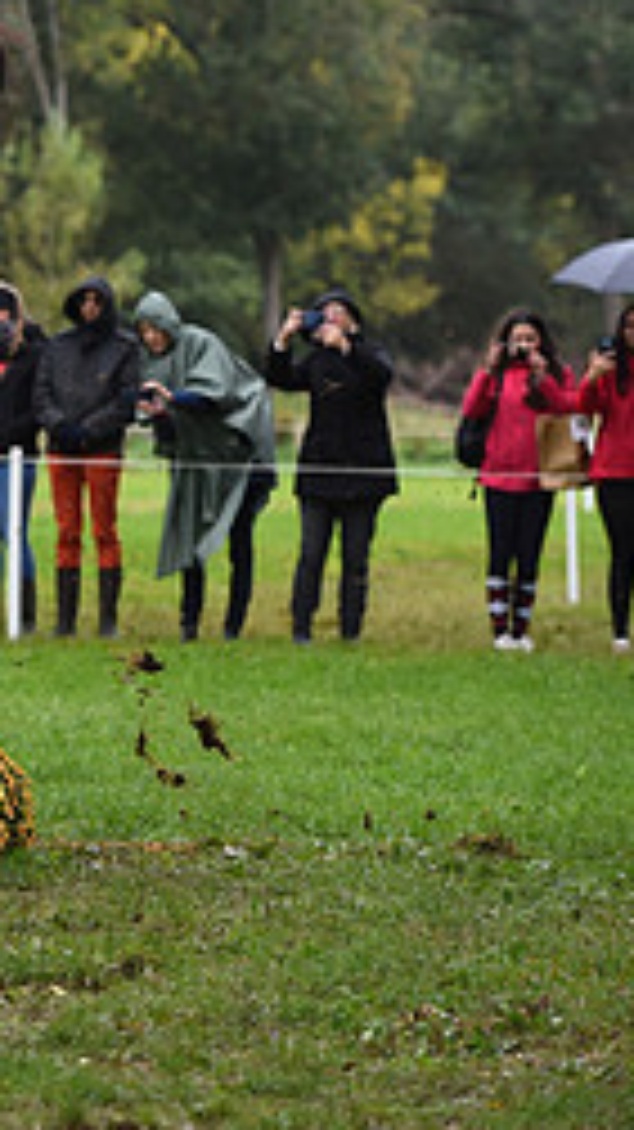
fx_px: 8825
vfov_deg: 7.3
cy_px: 270
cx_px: -603
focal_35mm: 295
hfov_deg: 4.1
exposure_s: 1/1250
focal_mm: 122
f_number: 4.5
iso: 1000
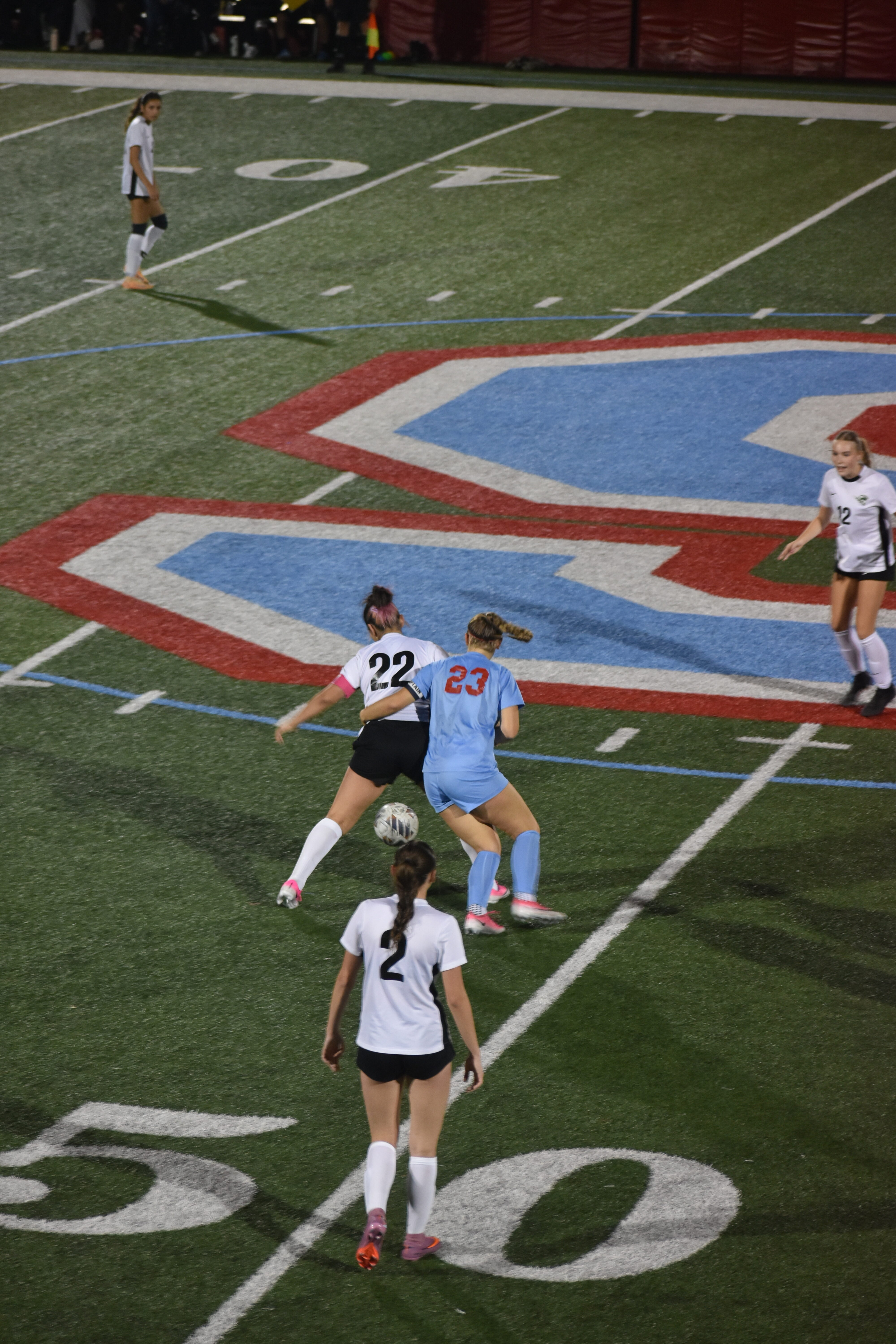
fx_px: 5712
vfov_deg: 13.4
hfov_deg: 9.0
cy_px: 672
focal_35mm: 153
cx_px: 448
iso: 1000
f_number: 4.8
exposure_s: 1/100
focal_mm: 102
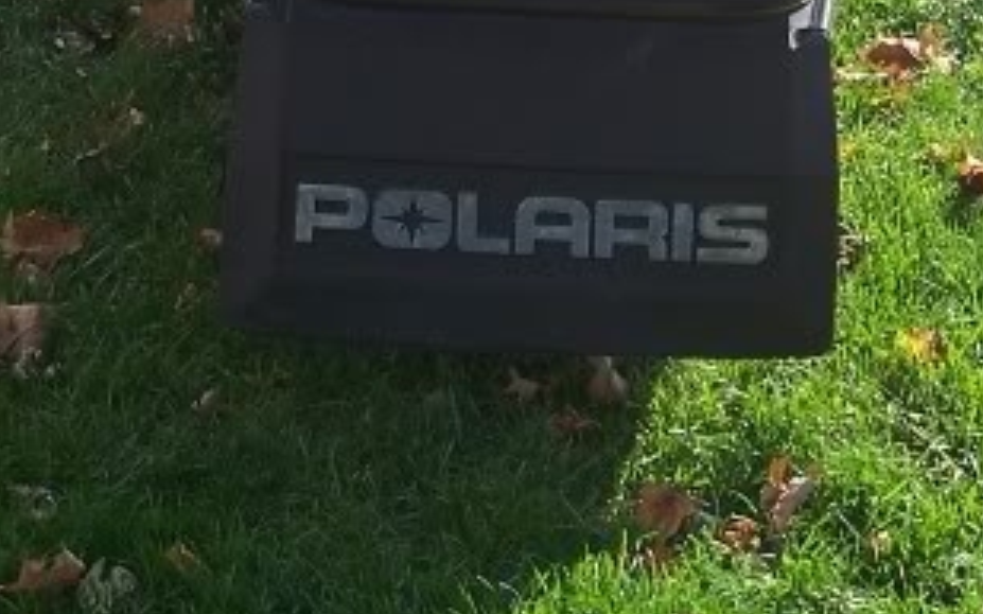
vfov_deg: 9.9
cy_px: -130
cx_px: 550
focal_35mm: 130
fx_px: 3482
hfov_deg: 16.1
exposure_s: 1/400
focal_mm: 7.8
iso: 64
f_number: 2.8
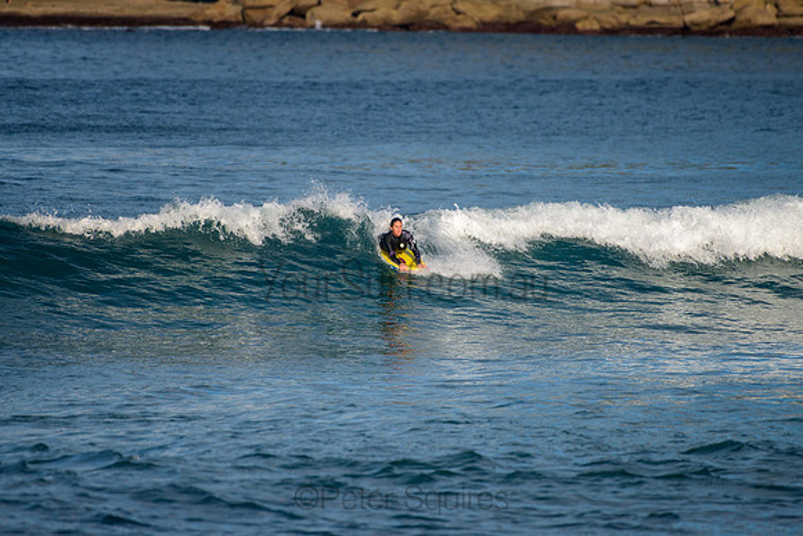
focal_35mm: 613
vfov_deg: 2.2
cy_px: 261
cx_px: 412
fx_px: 13682
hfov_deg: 3.4
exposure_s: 1/2000
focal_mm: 500
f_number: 5.6
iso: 220
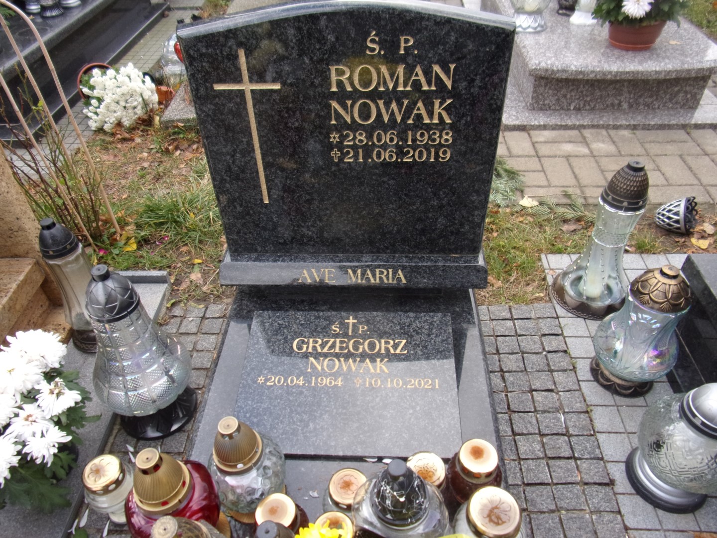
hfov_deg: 71.6
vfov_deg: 56.8
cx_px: 358
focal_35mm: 24
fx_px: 497
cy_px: 269
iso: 80
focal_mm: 4.3
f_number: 3.3
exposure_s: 1/85
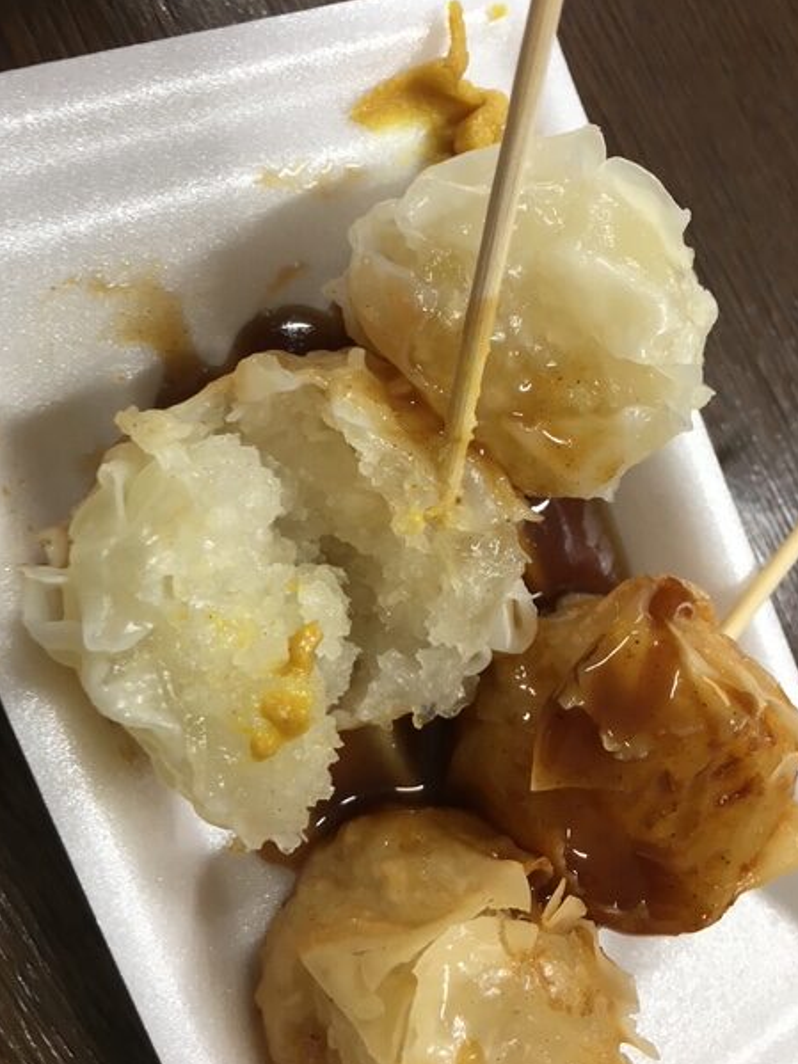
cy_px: 506
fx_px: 953
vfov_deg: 58.3
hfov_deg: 45.4
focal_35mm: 31
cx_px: 380
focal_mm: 4.15
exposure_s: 1/30
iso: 64
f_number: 2.2
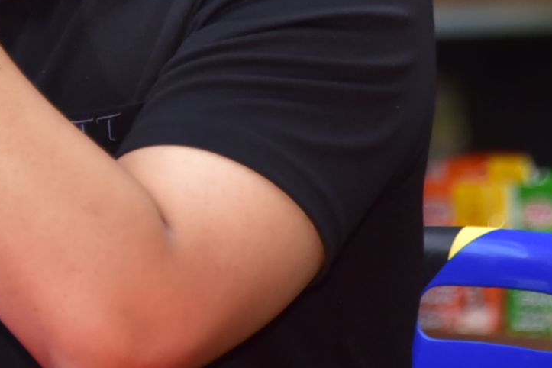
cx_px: 39
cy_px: -191
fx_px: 10610
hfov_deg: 3.0
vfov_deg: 2.0
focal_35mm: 692
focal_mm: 200
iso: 1250
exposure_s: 1/200
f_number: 5.6
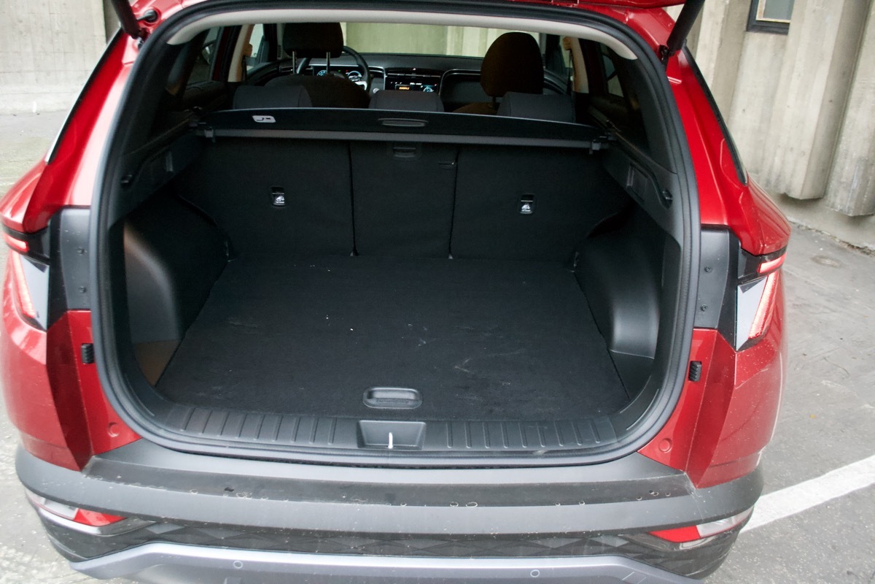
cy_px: 292
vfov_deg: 43.6
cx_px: 438
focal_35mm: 30
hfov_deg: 61.9
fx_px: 729
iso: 3200
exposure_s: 1/50
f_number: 3.8
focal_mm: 20
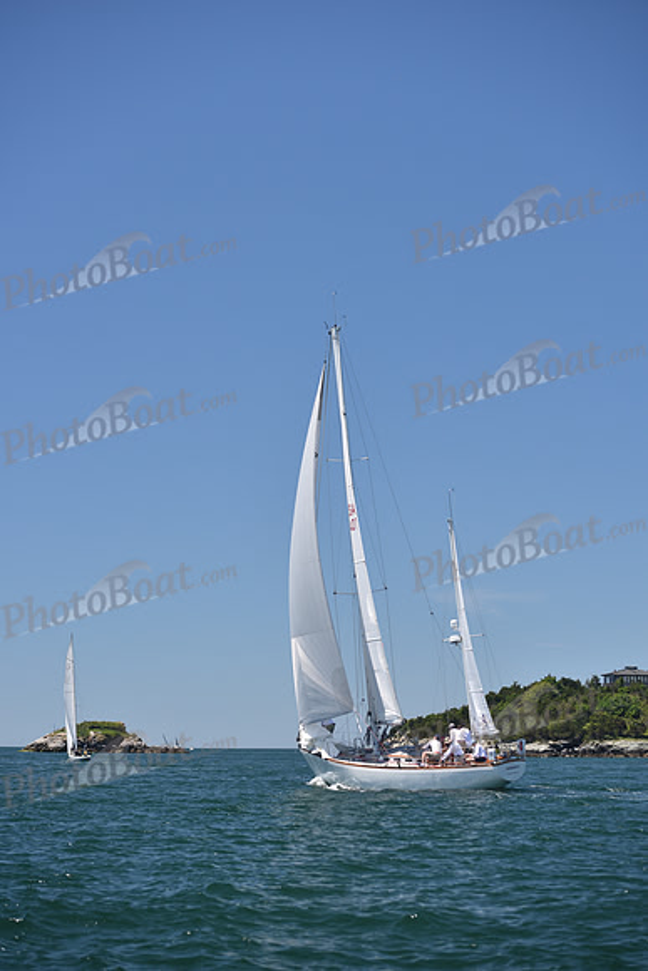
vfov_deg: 28.8
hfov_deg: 19.5
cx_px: 324
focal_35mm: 70
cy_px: 486
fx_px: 1889
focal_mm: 70
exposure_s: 1/1000
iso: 200
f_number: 4
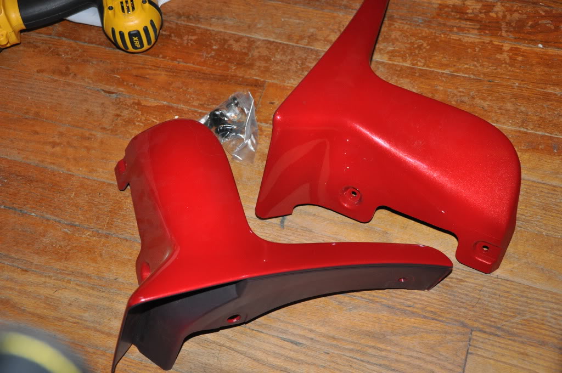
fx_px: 795
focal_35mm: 51
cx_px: 281
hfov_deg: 38.9
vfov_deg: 26.4
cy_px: 186
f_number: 4.2
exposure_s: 1/60
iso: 800
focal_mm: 34
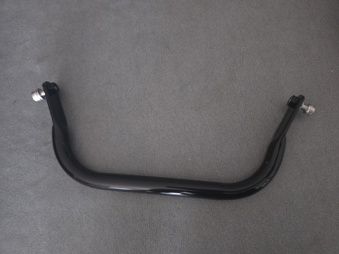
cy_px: 127
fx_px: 225
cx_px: 170
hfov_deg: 73.9
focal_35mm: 23
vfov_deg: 58.9
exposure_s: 1/50
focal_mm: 6.3
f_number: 1.7
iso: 1600
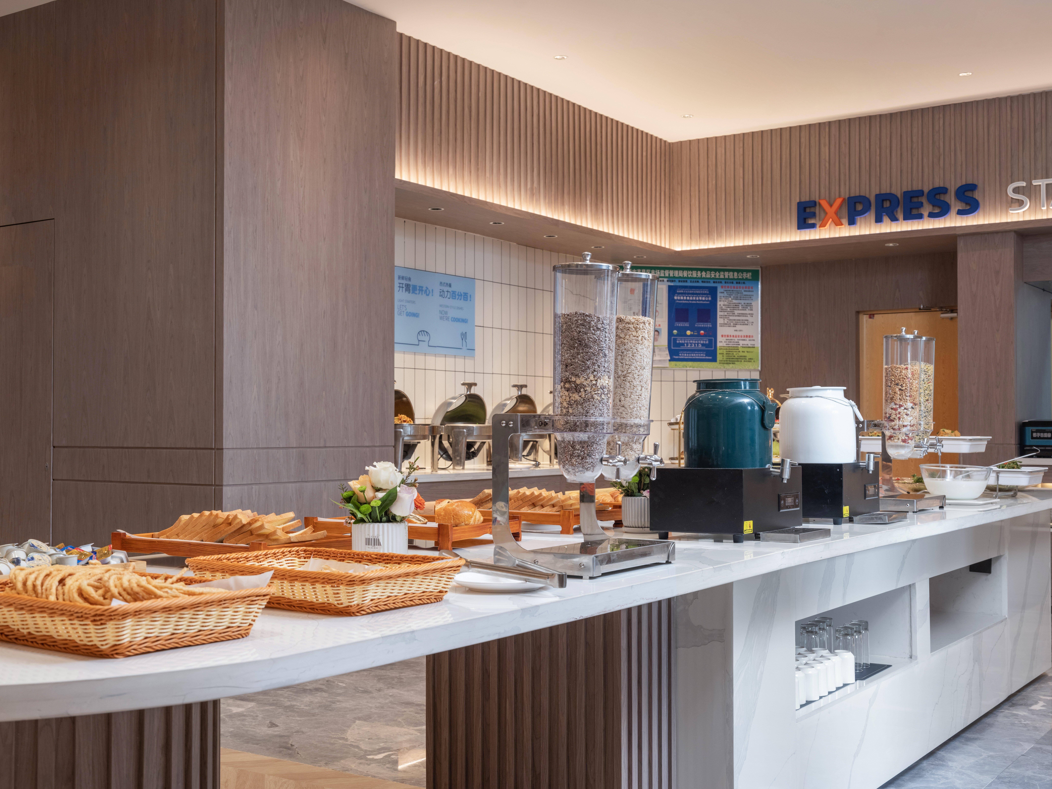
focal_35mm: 41
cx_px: 526
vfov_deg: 35.1
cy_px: 394
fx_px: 1246
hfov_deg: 45.8
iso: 400
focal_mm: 51.8
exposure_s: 1/10
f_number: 10
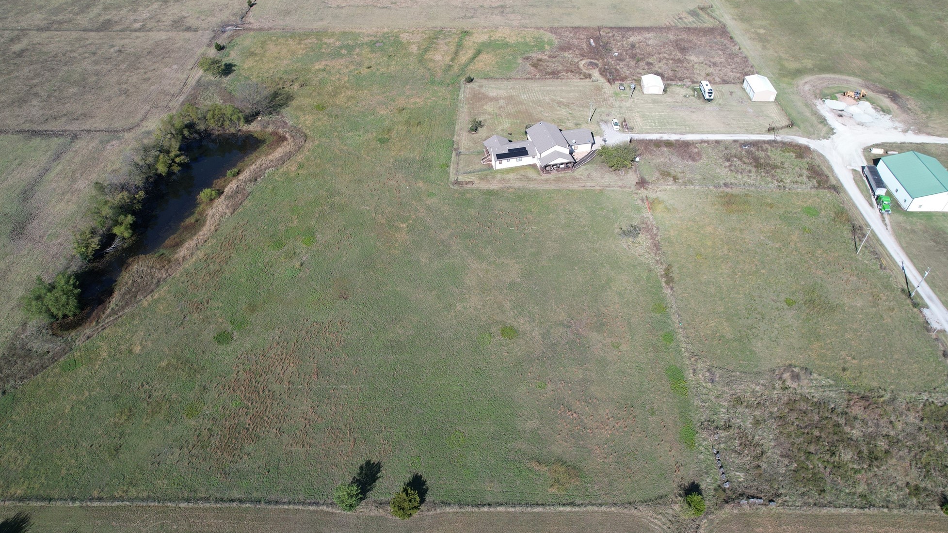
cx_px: 470
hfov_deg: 76.3
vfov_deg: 47.6
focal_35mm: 24
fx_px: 603
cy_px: 238
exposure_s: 1/1250
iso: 100
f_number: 2.8
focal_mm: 8.38
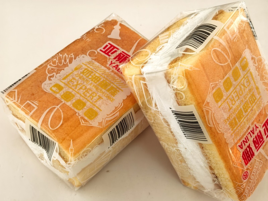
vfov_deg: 28.6
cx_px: 134
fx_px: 395
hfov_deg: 37.5
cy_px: 100
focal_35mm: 51
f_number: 2.8
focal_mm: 5.75
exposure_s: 1/333
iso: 250
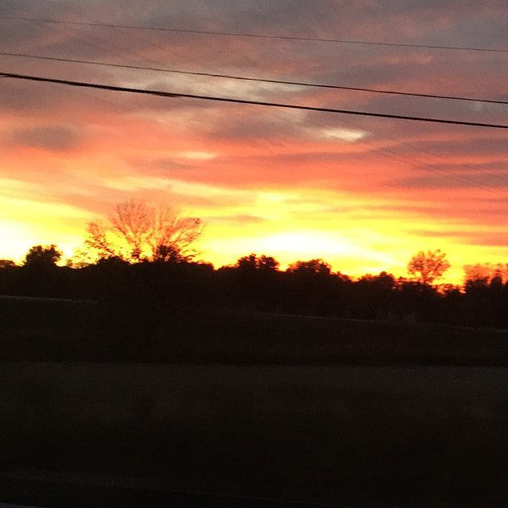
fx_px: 1079
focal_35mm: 65
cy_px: 113
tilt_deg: +12.8
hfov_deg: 26.1
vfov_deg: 26.1
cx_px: 386
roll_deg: -2.9
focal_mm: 4.15
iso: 80
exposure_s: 1/30
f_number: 2.2
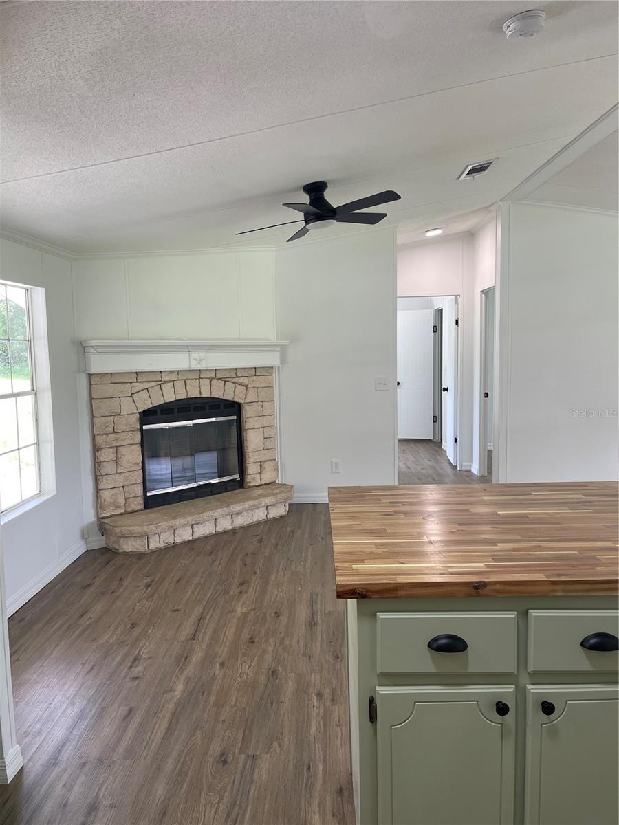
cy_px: 412
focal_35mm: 25
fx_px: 596
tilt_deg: -5.0
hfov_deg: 54.9
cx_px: 310
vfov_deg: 69.4
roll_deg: +0.9
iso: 80
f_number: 1.6
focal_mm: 5.1
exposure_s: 1/121
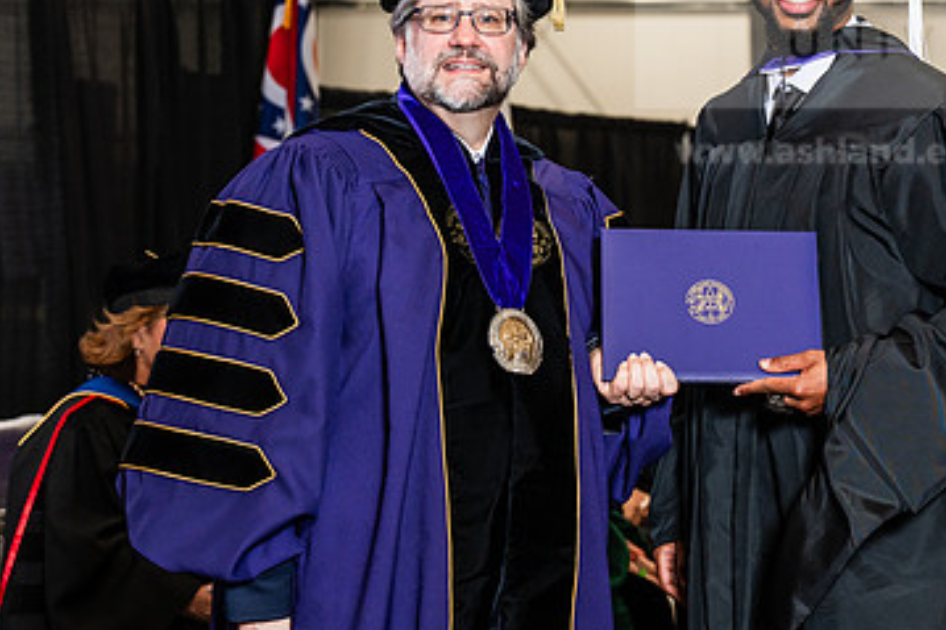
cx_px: 556
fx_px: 2889
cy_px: 207
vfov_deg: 12.4
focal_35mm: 110
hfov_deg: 18.6
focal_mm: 68
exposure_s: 1/200
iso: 1250
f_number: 4.5
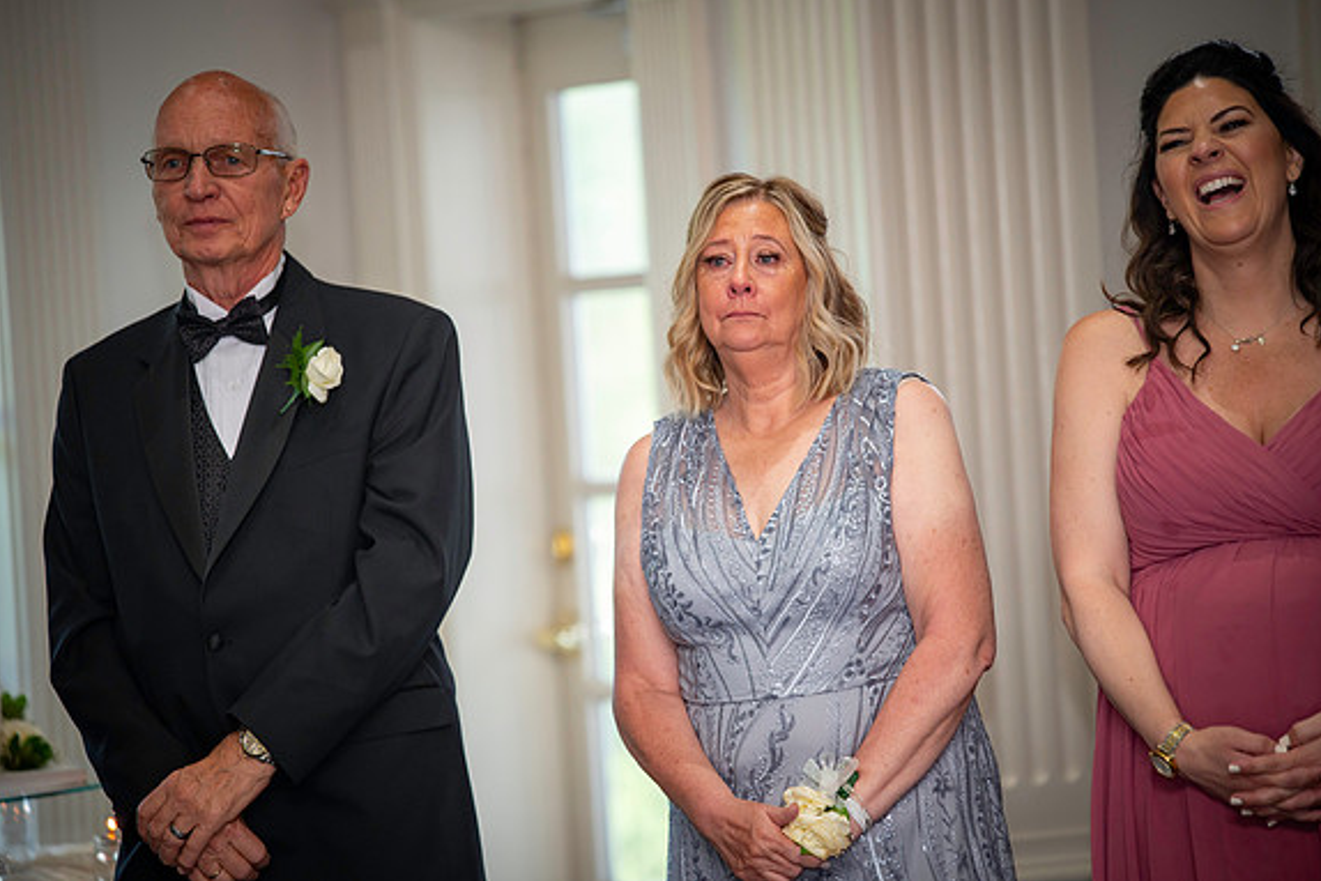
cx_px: 665
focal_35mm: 202
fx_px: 7414
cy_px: 439
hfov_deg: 10.2
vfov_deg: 6.8
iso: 800
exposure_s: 1/125
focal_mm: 200
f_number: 2.8
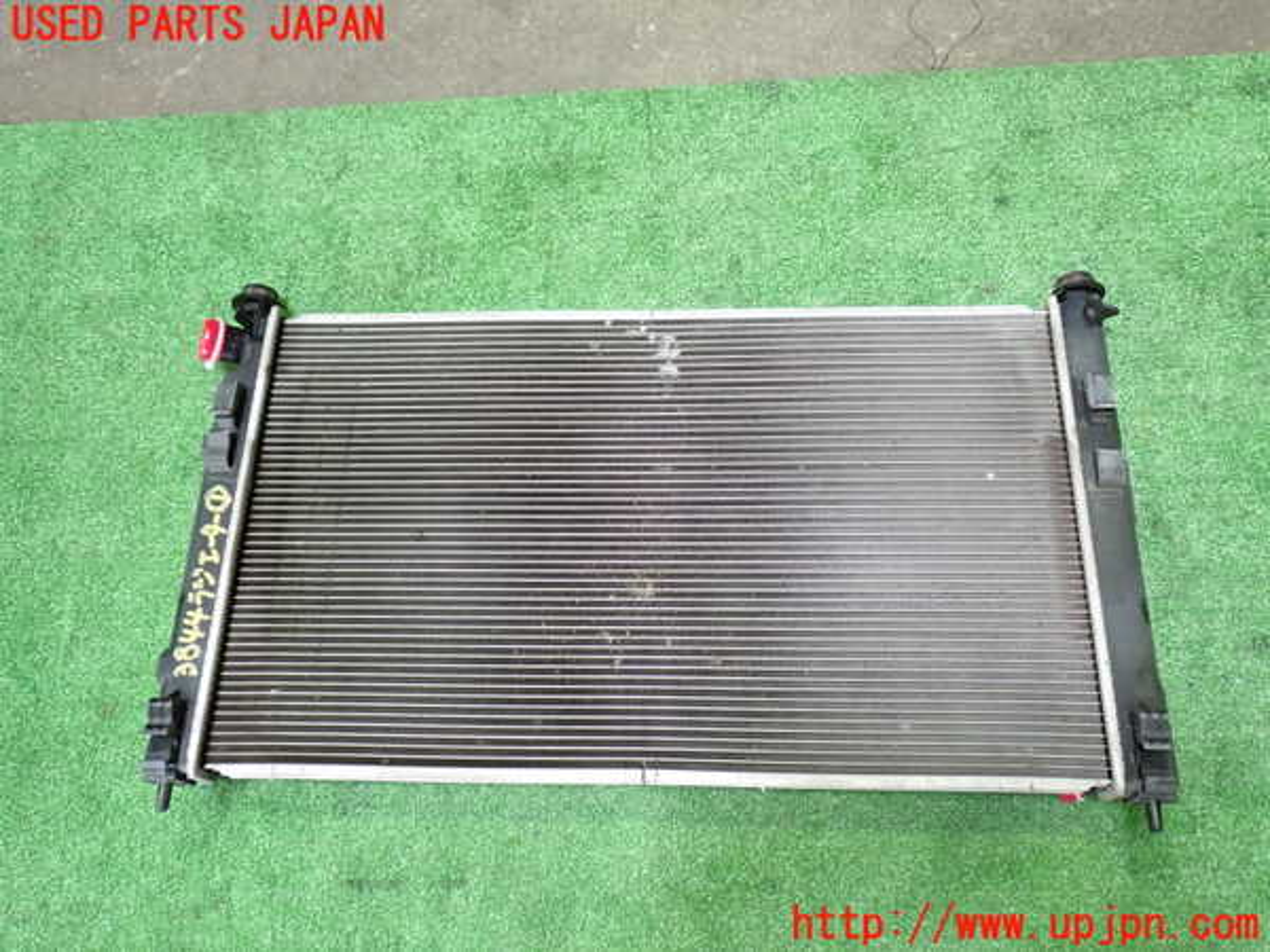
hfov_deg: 60.0
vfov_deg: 46.8
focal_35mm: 30
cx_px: 635
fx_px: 1101
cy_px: 476
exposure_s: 1/30
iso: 500
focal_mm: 5.4
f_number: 2.3
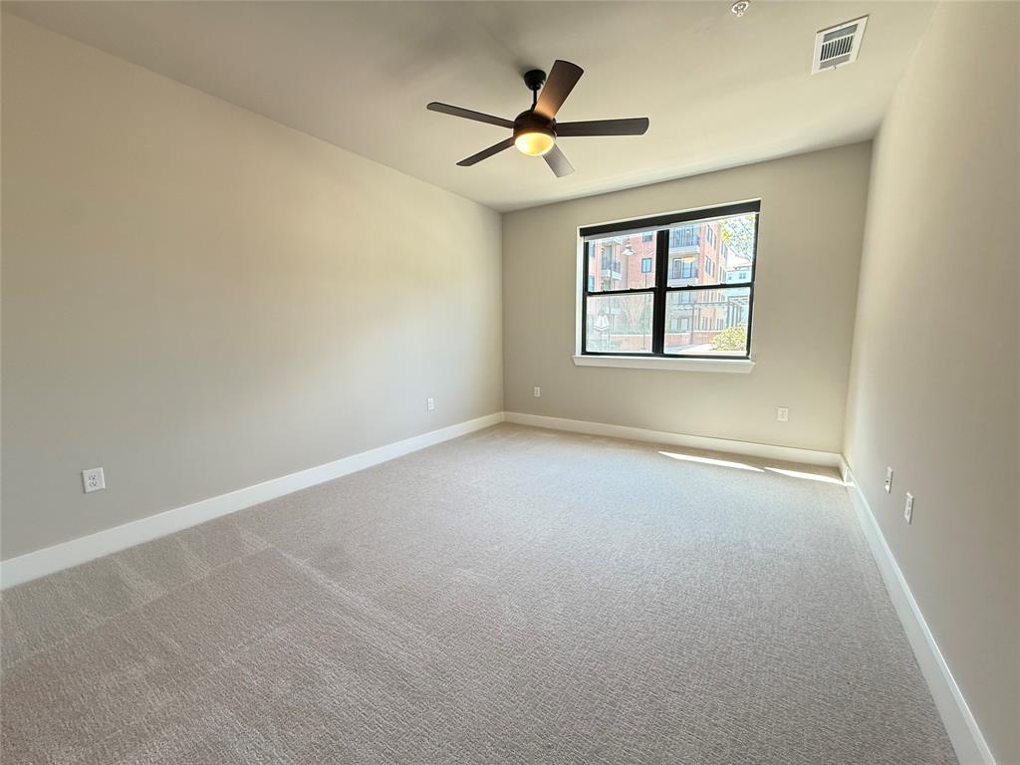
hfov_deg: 102.1
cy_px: 382
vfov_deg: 85.7
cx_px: 510
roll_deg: +0.3
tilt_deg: -7.7
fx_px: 413
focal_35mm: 14
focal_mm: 2.22
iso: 250
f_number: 2.2
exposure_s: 1/120
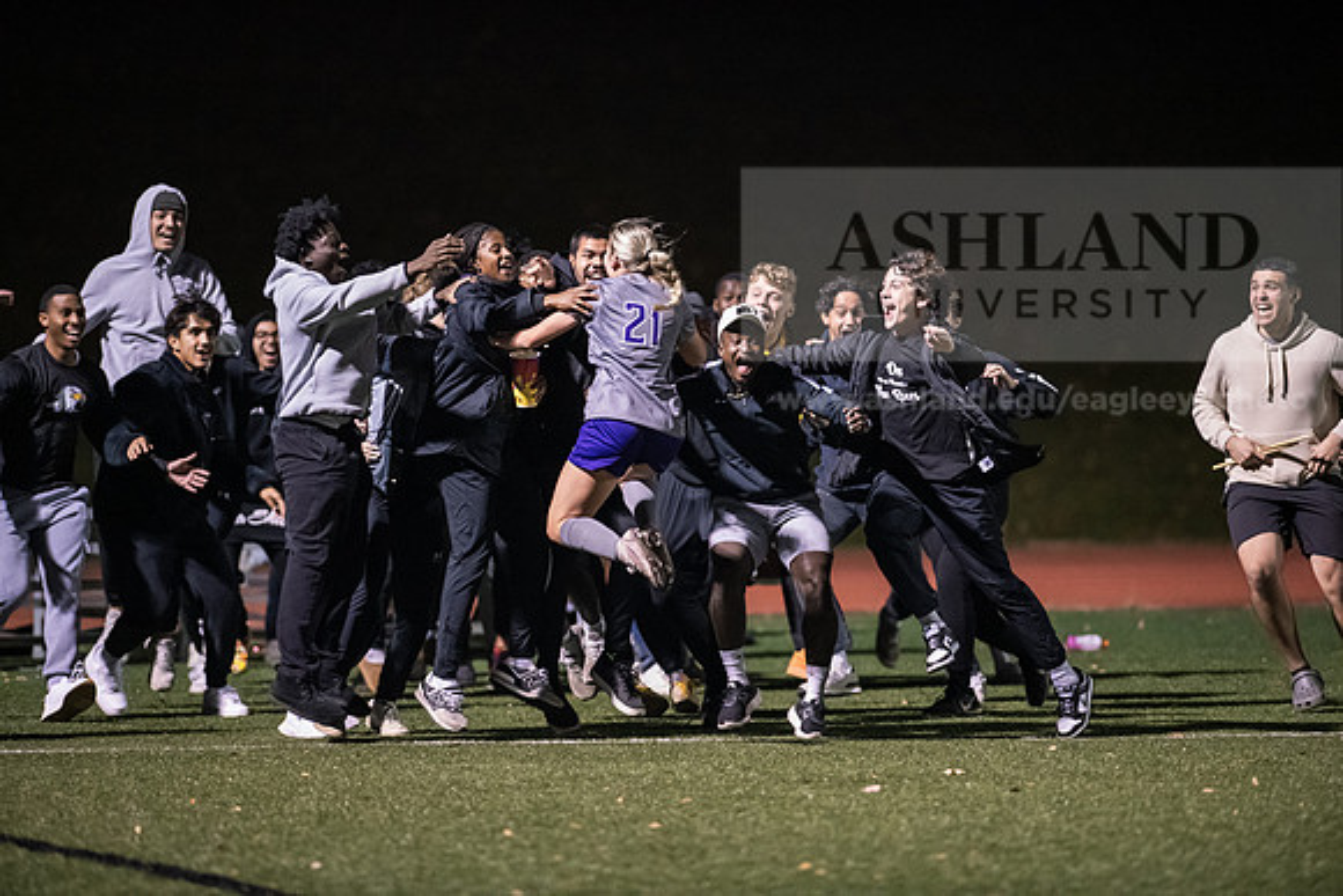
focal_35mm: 300
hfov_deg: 6.9
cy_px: 448
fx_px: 11194
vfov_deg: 4.6
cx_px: 672
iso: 8000
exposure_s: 1/500
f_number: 2.8
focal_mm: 300
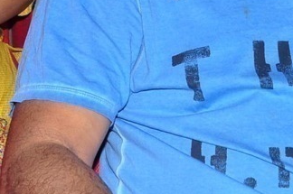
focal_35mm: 250
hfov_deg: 8.0
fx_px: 2030
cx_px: 505
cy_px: -13
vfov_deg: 5.5
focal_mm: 45
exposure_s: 1/125
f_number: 10
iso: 400
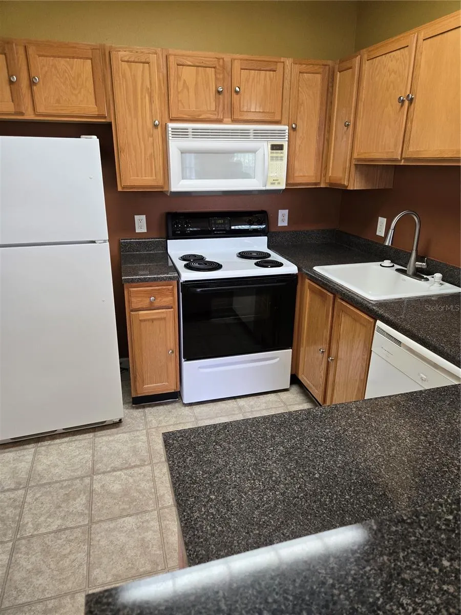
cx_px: 230
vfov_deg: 73.9
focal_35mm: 23
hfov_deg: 58.9
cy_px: 308
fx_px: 408
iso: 250
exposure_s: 1/120
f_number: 1.8
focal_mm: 5.4
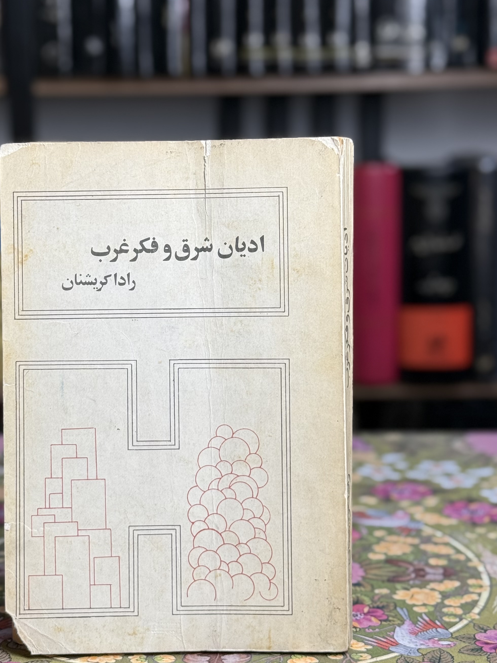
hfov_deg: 19.9
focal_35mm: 74
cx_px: 189
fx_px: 1416
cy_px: 285
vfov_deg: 26.3
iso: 50
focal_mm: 6.76
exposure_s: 1/121
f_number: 1.78
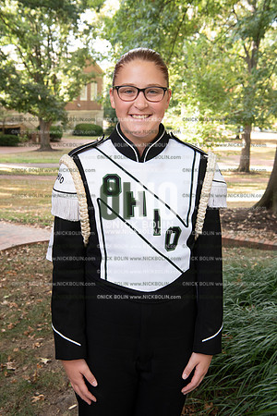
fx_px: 531
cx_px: 138
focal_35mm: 46
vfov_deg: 42.7
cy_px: 208
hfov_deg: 29.2
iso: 800
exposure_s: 1/100
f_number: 8
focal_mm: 46
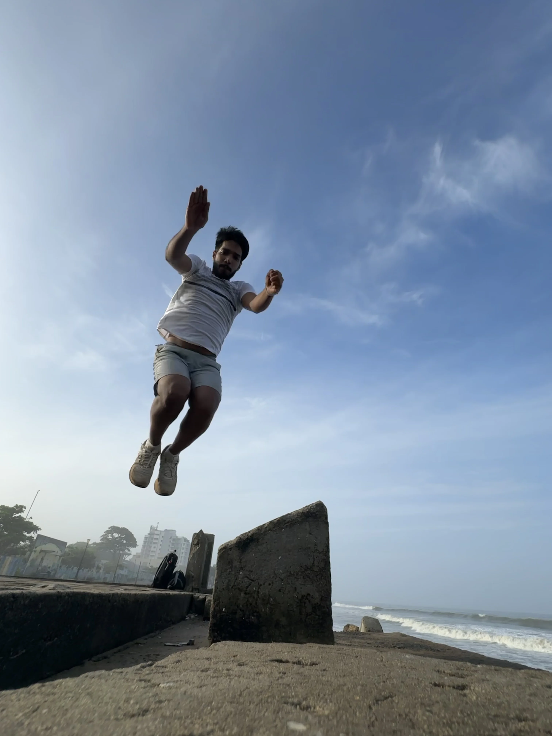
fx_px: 298
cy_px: 368
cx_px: 276
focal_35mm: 14
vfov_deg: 102.1
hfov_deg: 85.7
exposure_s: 1/2208
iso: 50
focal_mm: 2.22
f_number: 2.2
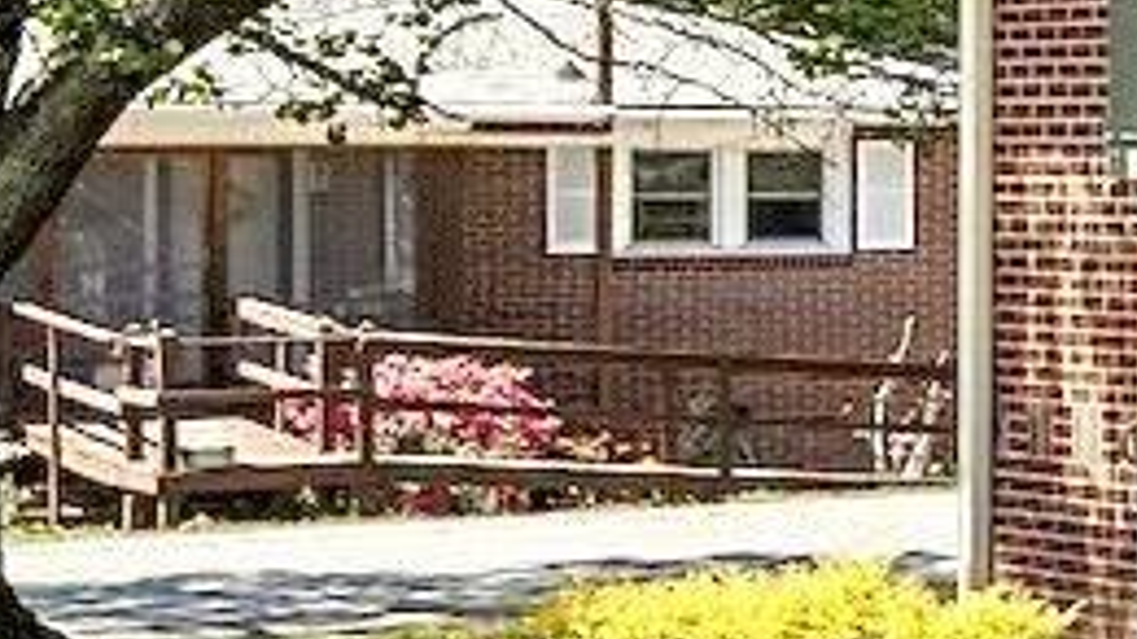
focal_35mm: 141
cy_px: 151
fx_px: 4250
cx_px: 4316
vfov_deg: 8.6
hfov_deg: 8.6
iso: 400
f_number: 6.3
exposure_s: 1/1250
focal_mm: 17.5
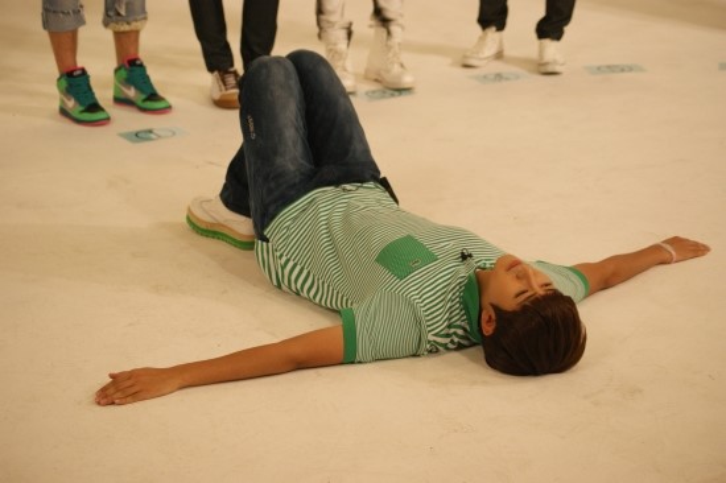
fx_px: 1663
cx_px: 363
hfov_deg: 24.6
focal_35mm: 82
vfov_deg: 16.5
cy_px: 242
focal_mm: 55
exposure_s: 1/200
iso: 800
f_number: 4
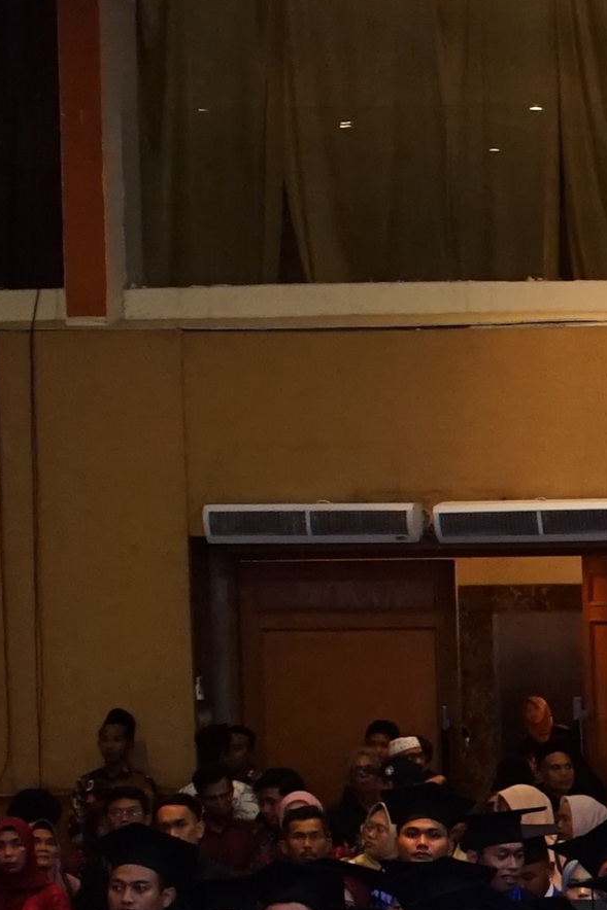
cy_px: 915
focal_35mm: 190
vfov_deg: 10.7
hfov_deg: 6.2
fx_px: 4807
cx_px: 2229
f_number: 3.2
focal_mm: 35
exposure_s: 1/100
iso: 1000
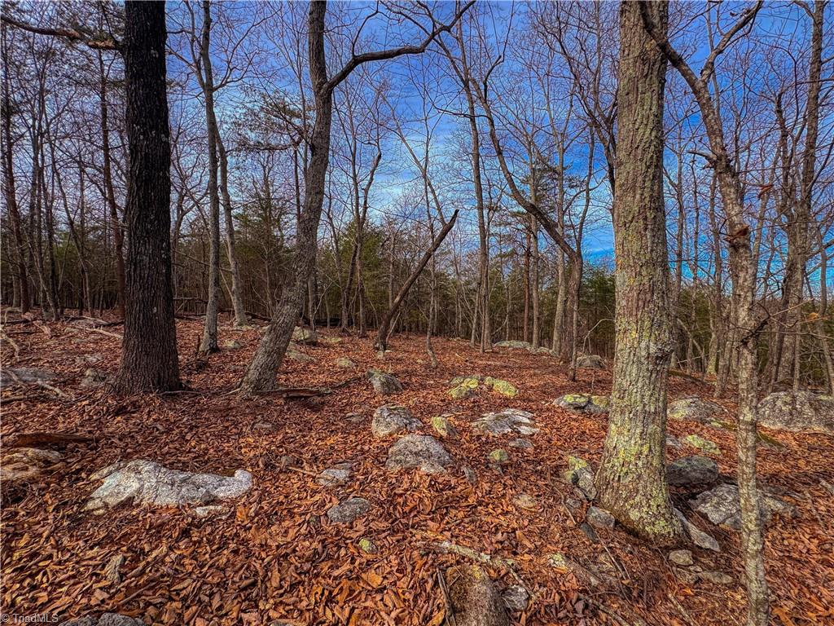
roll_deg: +0.0
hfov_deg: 102.1
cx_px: 417
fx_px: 337
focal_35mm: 14
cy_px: 313
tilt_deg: -3.4
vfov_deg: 85.7
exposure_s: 1/944
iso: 40
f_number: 2.2
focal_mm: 2.22
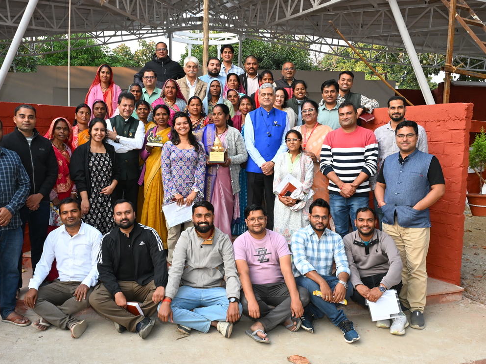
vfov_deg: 41.2
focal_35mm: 35
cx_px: 215
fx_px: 485
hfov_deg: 53.1
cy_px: 182
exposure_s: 1/200
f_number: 11
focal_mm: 31.5
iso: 3200
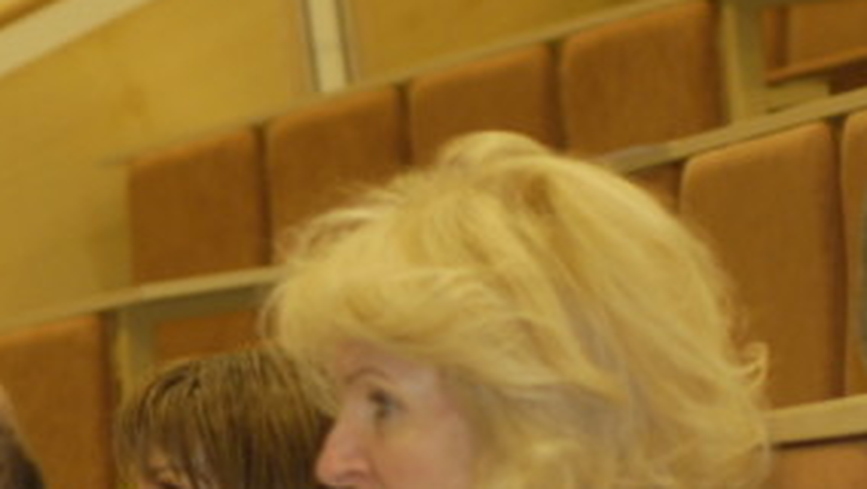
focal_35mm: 283
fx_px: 6508
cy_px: 666
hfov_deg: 7.6
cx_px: 140
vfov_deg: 4.3
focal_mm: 50
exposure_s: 1/30
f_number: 2.8
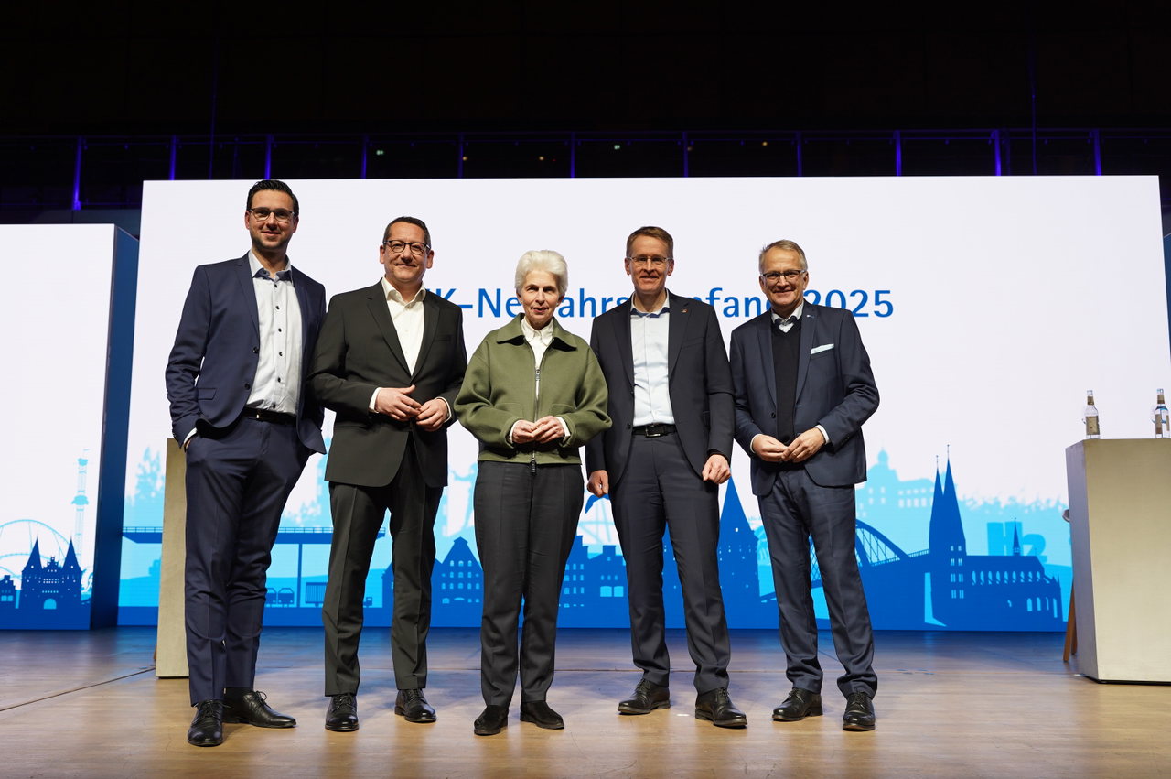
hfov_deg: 54.5
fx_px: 1137
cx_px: 586
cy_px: 390
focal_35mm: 35
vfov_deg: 37.8
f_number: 4
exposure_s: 1/125
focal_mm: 35
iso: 800
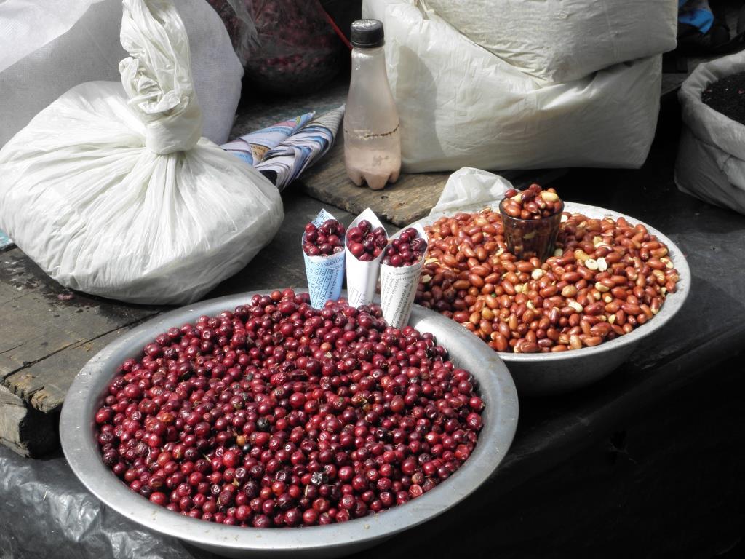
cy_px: 280
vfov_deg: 16.1
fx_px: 1980
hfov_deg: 21.3
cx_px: 372
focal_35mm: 92
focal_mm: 16.41
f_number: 5.6
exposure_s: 1/160
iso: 64
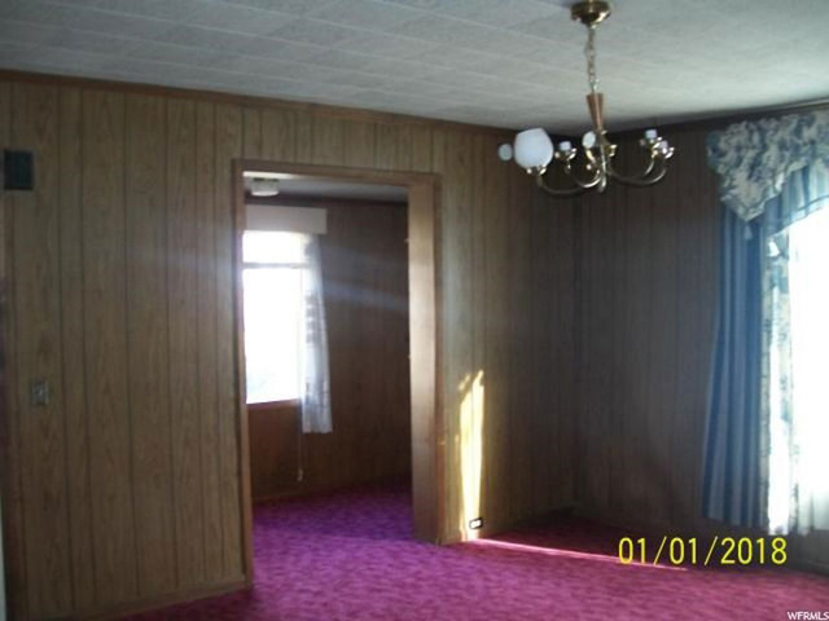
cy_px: 310
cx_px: 414
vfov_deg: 39.7
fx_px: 862
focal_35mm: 36
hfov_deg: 51.4
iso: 160
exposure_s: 1/30
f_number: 2.7
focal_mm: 6
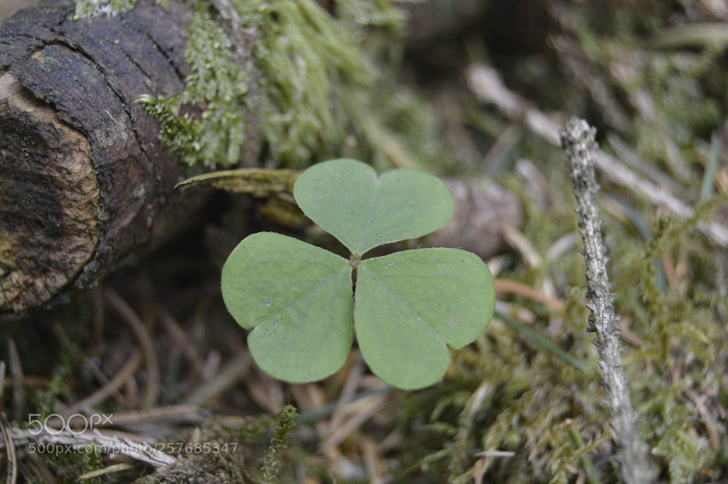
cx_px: 364
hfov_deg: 24.6
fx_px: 1667
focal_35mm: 82
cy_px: 242
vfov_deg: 16.5
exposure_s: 1/60
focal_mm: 55
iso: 900
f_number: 5.6
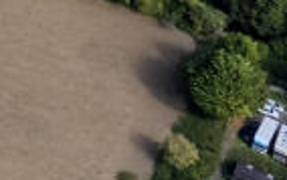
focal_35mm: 162
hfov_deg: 9.5
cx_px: -618
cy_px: -463
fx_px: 1268
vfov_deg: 6.8
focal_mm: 8.38
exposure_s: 1/1600
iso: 140
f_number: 2.8
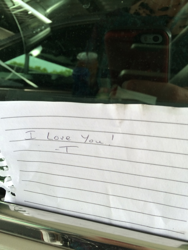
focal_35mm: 29
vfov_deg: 61.7
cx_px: 94
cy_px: 125
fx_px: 210
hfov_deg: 48.2
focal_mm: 4.15
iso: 50
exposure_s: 1/60
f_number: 2.2
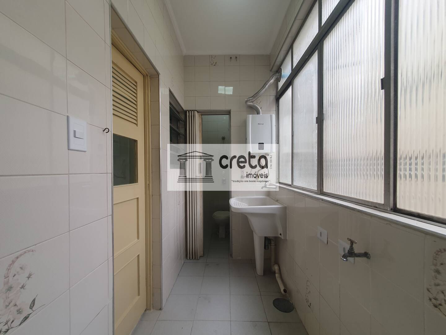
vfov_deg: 89.9
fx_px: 167
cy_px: 168
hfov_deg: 106.2
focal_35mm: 13
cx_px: 223
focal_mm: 1.8
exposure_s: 1/120
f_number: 2.2
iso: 50
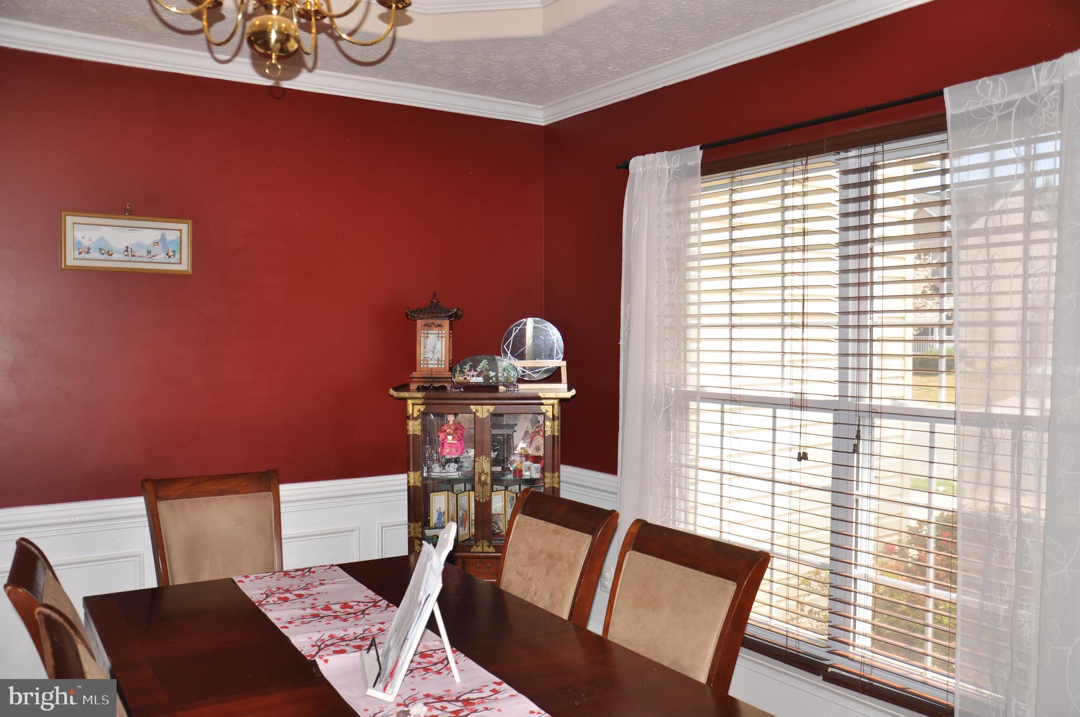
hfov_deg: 59.6
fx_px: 944
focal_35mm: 32
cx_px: 540
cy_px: 358
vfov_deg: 41.6
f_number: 4.5
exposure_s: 1/200
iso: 200
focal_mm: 21
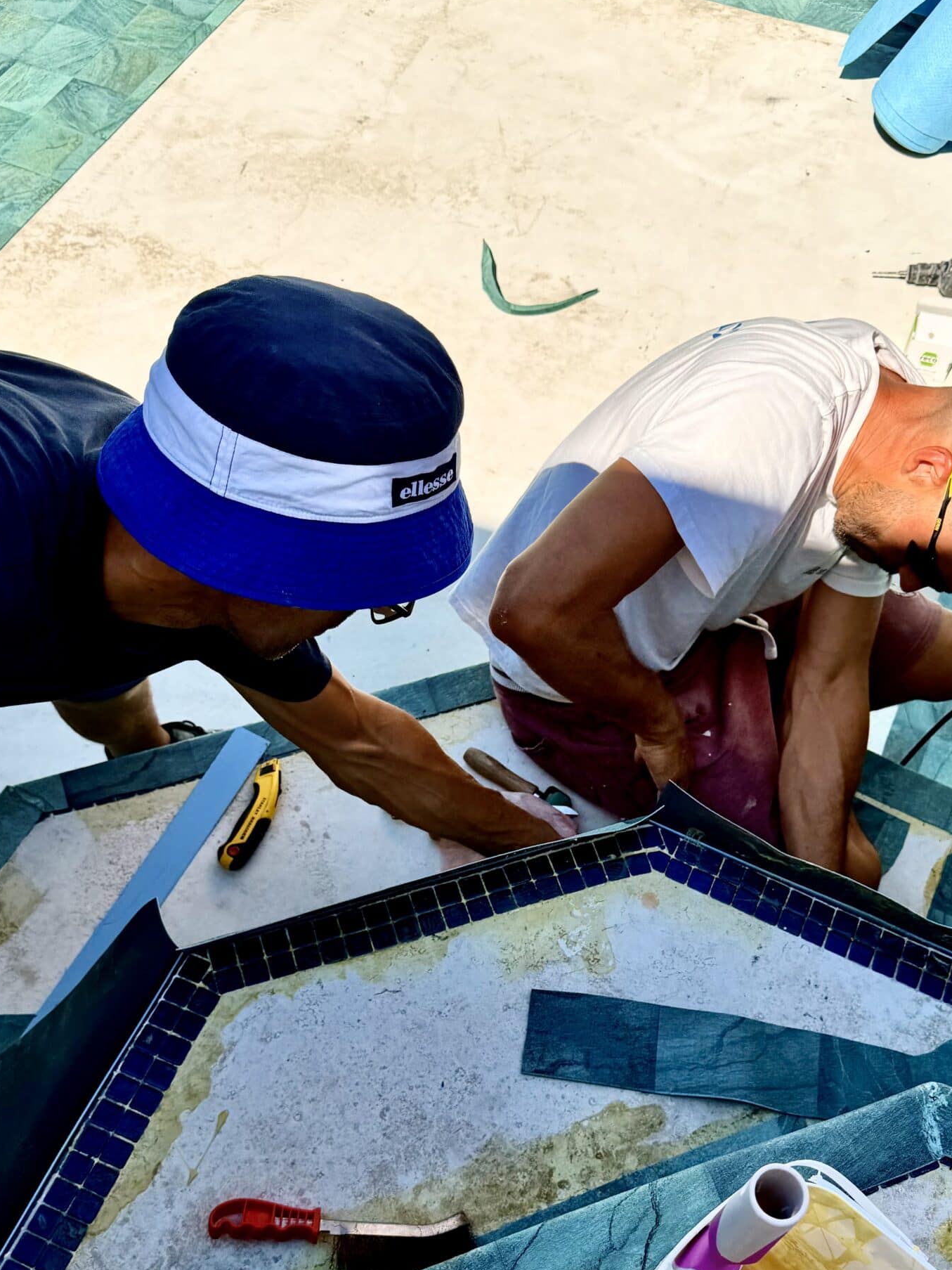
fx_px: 1247
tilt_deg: -62.9
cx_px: 497
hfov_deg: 41.8
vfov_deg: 53.2
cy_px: 812
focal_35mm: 34
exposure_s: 1/5319
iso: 80
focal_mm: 6.76
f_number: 1.78
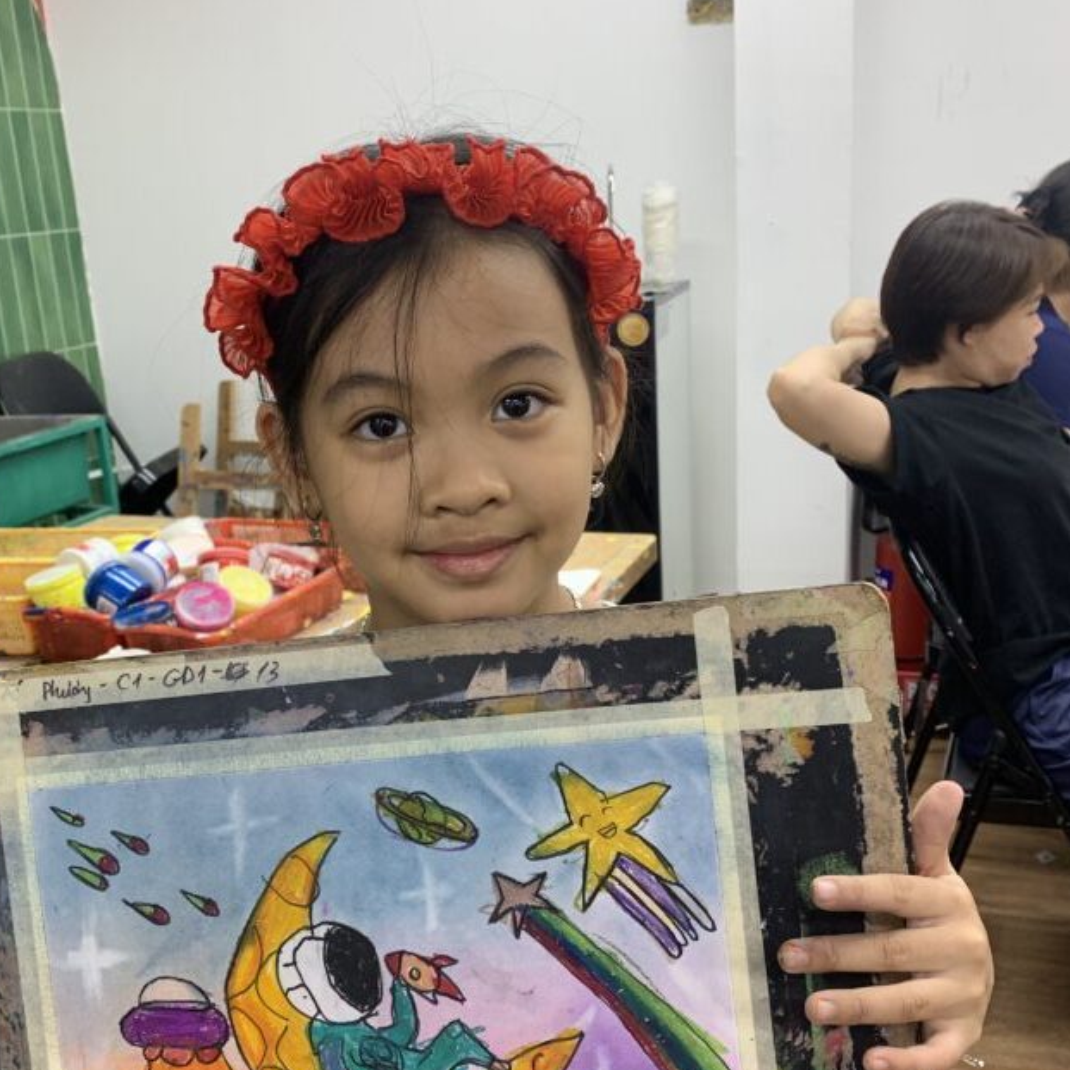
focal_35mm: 37
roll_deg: +4.3
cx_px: 460
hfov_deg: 44.8
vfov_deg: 44.8
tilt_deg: -17.3
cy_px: 607
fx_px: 1294
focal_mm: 4.25
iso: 80
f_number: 1.8
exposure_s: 1/121
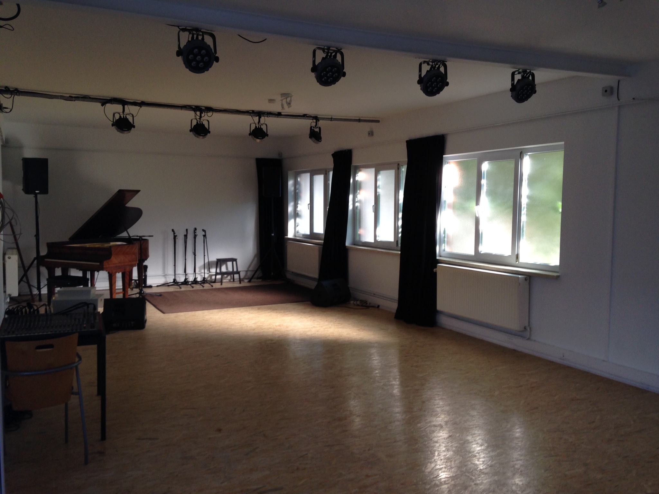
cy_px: 247
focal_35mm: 33
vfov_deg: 42.9
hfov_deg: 55.4
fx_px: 628
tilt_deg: -5.6
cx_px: 330
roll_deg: -1.1
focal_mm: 4.12
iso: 64
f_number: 2.4
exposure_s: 1/60
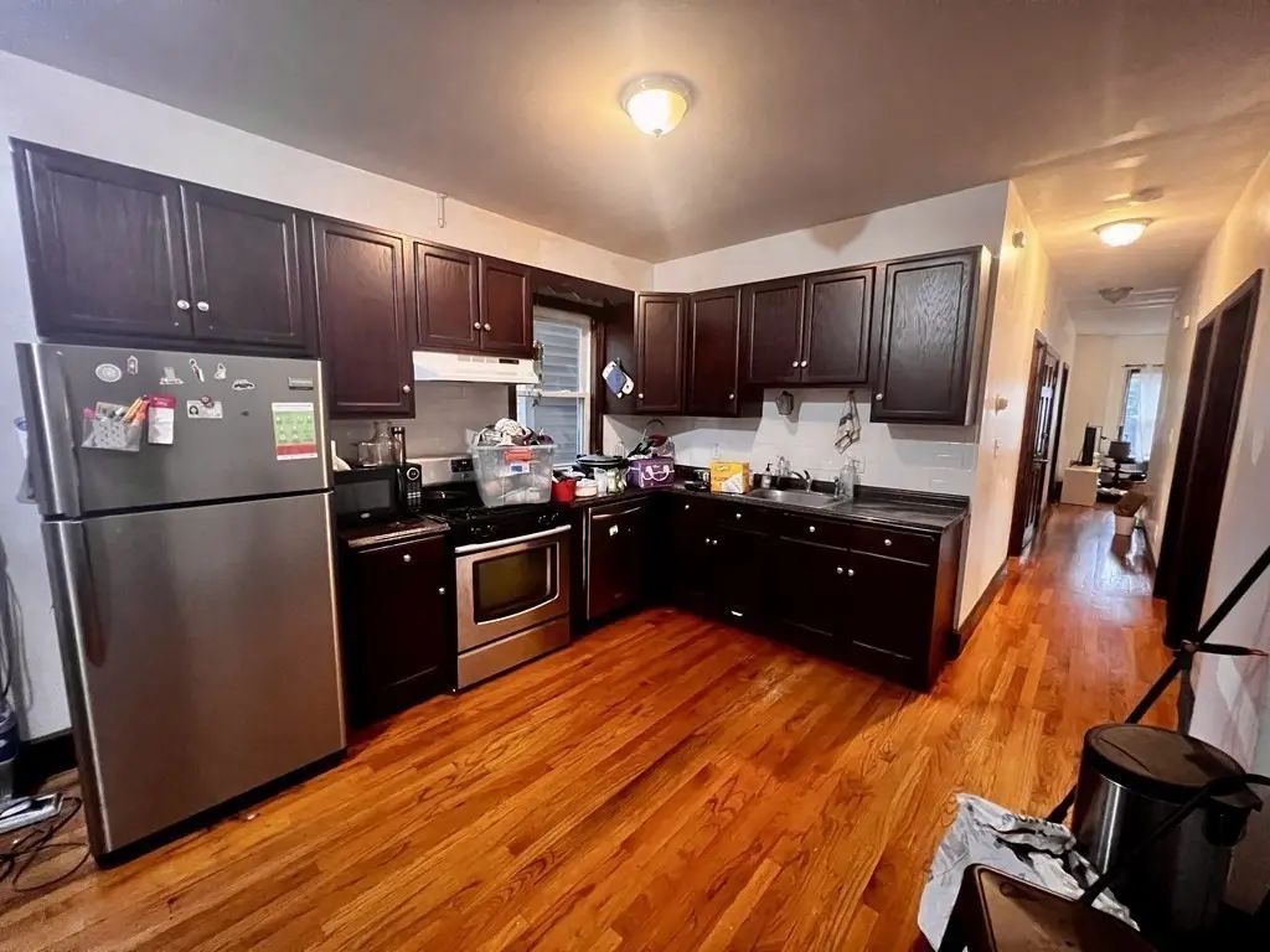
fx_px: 477
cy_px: 476
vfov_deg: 89.9
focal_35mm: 13
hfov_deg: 106.2
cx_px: 635
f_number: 1.8
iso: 1000
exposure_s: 1/40
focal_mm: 1.57
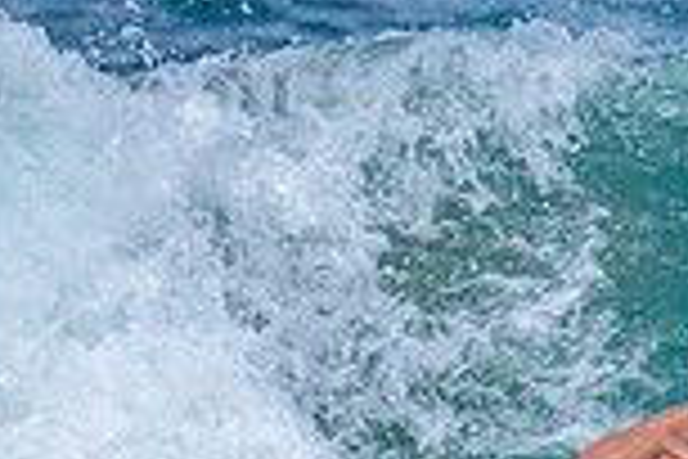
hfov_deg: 0.5
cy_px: 535
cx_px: 1339
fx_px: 79553
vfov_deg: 0.3
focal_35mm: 4163
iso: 250
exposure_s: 1/2000
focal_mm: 800
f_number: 6.3
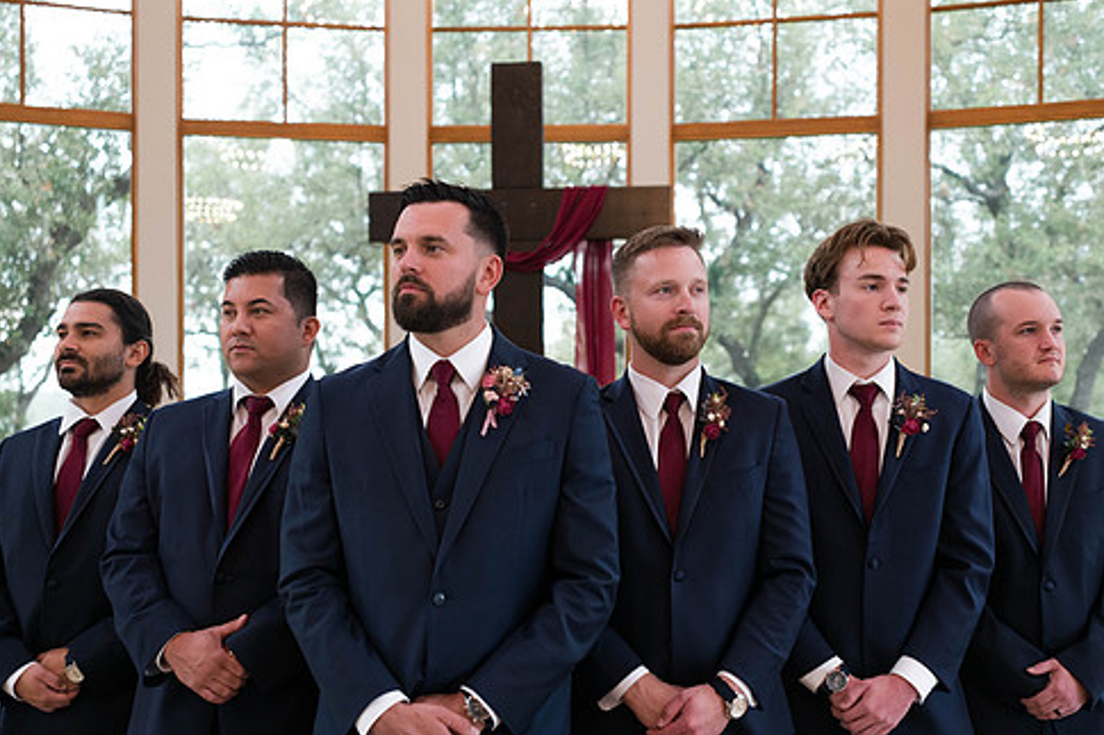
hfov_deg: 45.4
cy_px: 427
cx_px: 547
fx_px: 1318
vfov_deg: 31.1
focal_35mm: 43
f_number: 2.8
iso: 800
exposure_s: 1/125
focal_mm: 35
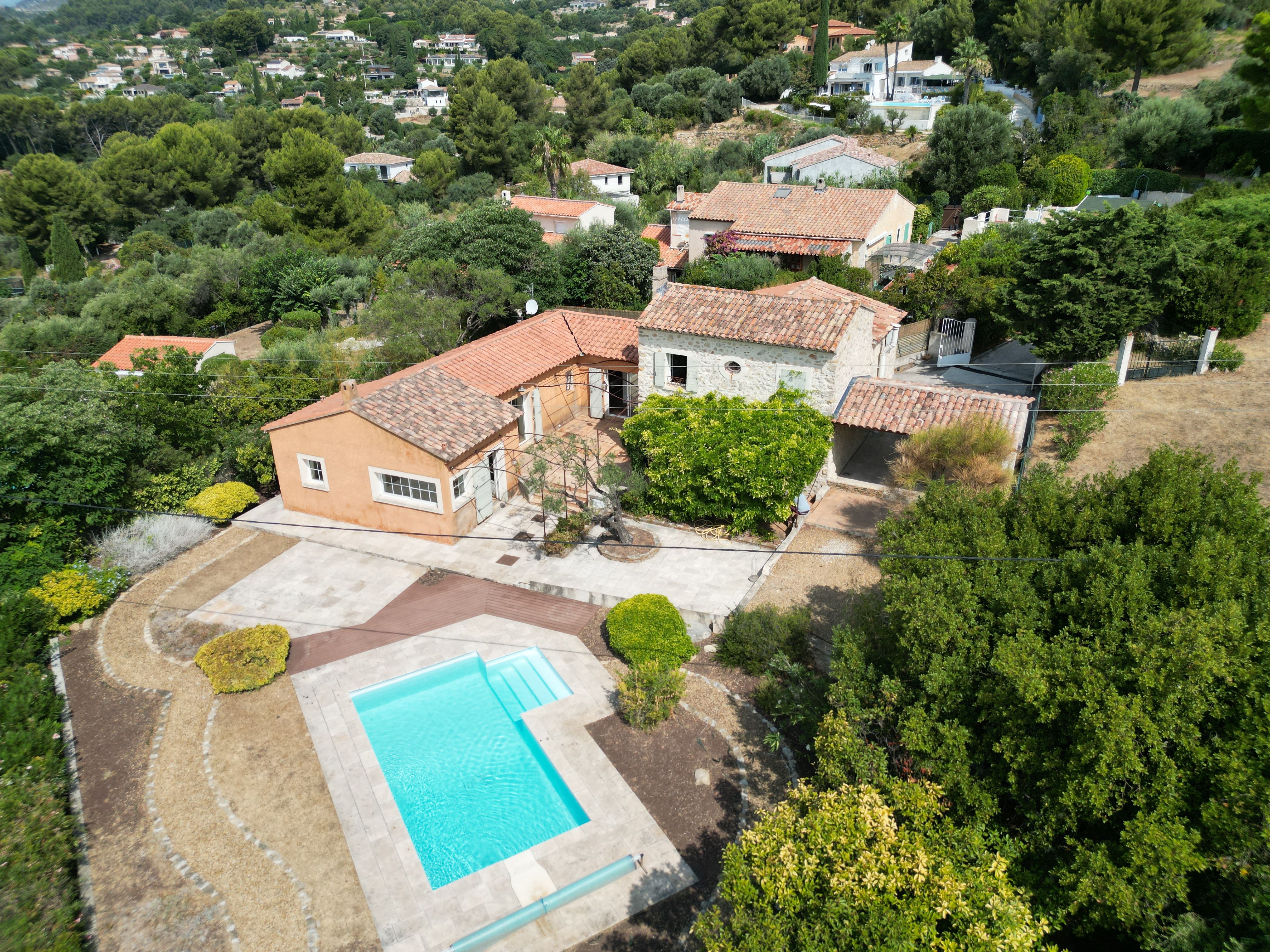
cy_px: 476
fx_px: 881
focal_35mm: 24
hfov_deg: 71.6
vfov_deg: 56.8
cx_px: 635
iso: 150
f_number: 1.7
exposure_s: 1/4000
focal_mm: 6.72
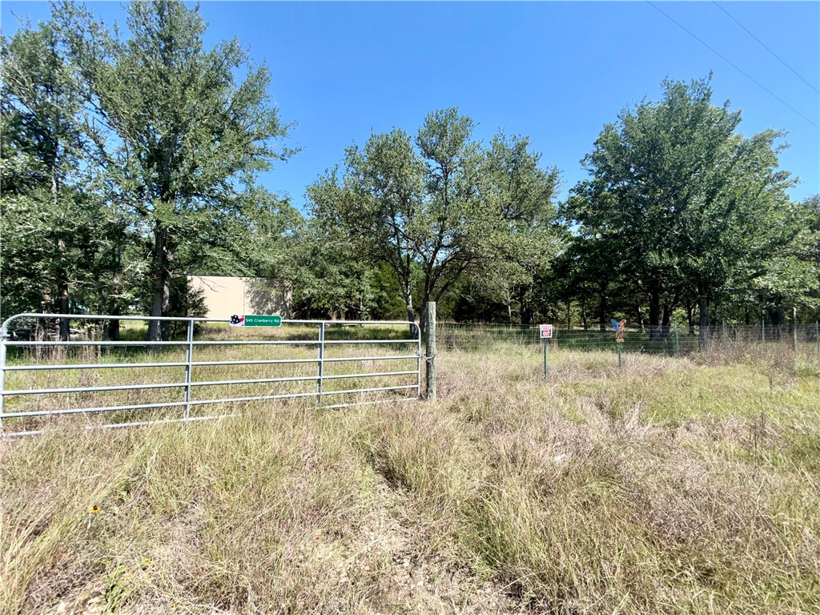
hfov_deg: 102.1
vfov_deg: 85.7
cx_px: 410
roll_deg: +0.1
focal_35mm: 14
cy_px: 308
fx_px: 332
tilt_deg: -0.9
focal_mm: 2.22
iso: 20
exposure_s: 1/770
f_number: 2.2
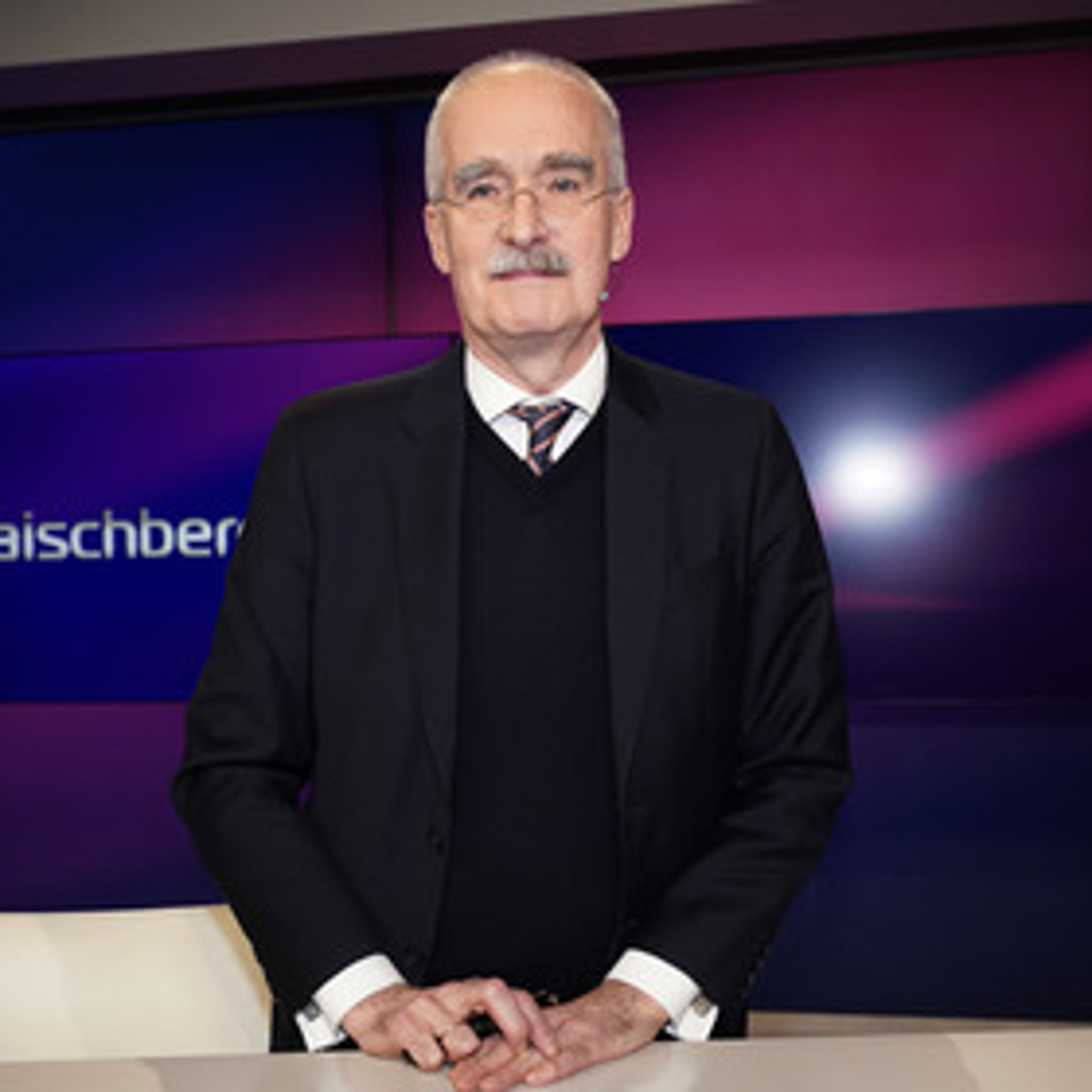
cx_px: 525
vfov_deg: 40.9
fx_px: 1463
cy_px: 554
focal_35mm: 41
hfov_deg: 40.9
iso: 2000
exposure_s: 1/160
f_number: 5
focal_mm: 30
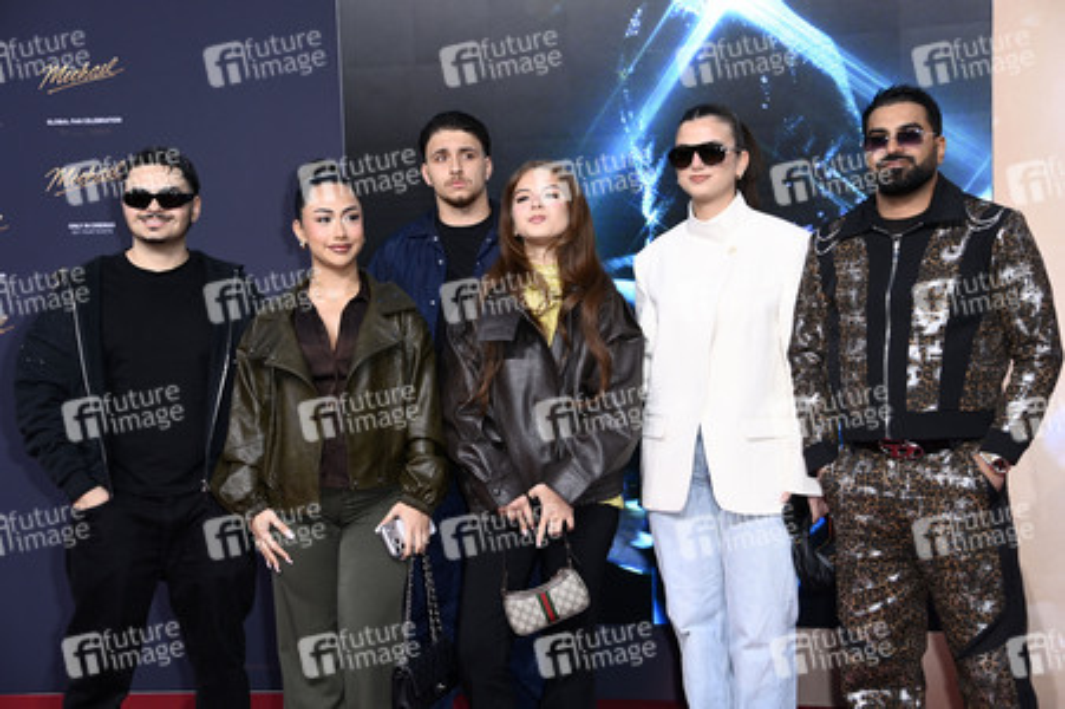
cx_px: 532
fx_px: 2306
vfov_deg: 17.5
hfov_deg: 26.0
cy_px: 354
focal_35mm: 78
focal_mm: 78
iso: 400
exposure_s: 1/250
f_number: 5.6
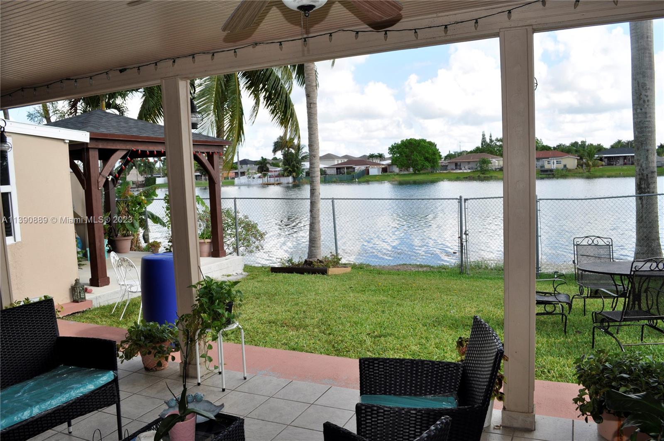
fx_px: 497
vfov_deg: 47.8
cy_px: 220
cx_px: 332
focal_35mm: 27
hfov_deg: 67.5
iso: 200
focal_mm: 18
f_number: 7.1
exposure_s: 1/200
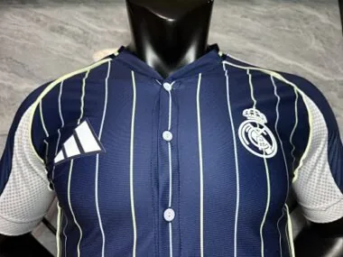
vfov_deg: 56.8
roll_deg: +0.5
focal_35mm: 24
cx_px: 172
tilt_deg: +8.8
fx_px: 238
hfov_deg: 71.6
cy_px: 128
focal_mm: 6.76
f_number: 1.78
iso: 125
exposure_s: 1/50
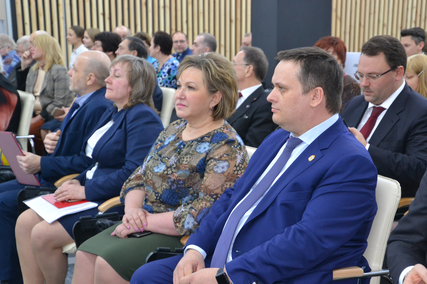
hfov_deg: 27.0
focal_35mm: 75
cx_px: 214
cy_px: 142
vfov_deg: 18.2
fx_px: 890
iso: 1600
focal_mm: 50
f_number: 4.8
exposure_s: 1/60
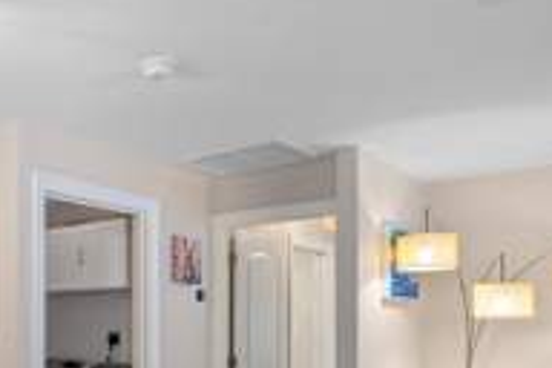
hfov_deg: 42.7
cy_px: 325
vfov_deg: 31.9
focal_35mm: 40
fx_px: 613
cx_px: 17
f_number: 8
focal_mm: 16
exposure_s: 1/20
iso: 400
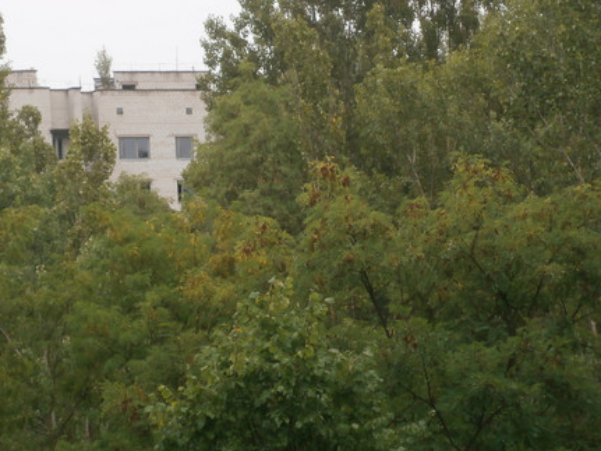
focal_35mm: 150
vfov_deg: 9.9
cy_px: 205
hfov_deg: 13.2
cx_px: 225
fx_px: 2604
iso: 80
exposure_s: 1/160
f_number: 5.4
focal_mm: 17.8
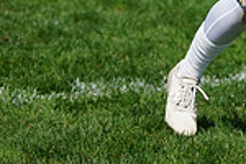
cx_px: 377
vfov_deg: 2.5
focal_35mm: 540
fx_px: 3690
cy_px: -117
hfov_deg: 3.8
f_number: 2.8
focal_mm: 140
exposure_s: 1/8000
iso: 400
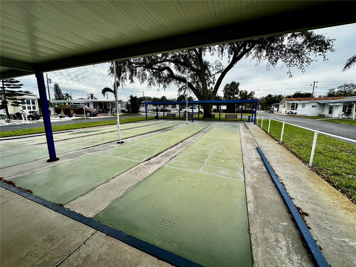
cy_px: 134
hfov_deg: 102.1
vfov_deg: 85.7
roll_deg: +0.0
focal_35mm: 14
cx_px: 178
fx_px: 144
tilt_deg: -9.3
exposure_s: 1/1182
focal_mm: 2.22
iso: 50
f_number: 2.2
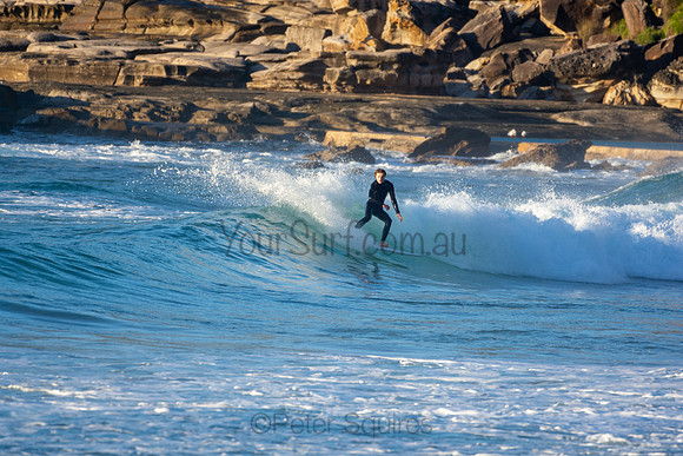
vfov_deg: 1.8
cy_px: 228
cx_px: 342
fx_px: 14232
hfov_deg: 2.7
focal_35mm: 750
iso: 250
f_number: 5.6
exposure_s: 1/640
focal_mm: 500
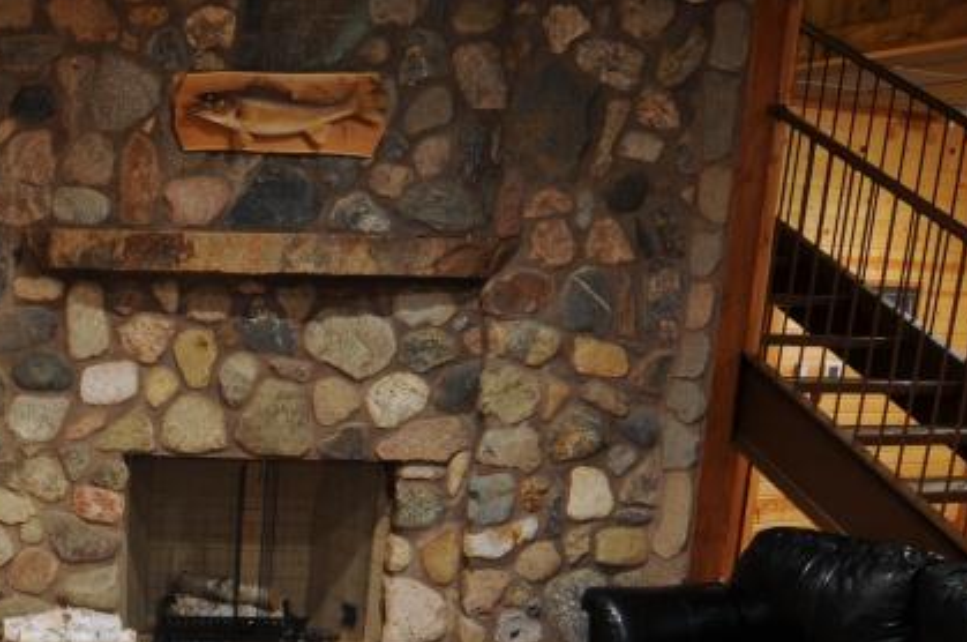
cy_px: 524
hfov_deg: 40.1
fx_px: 1180
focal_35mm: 44
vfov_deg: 29.6
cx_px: 39
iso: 200
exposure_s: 5
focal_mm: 12
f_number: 10
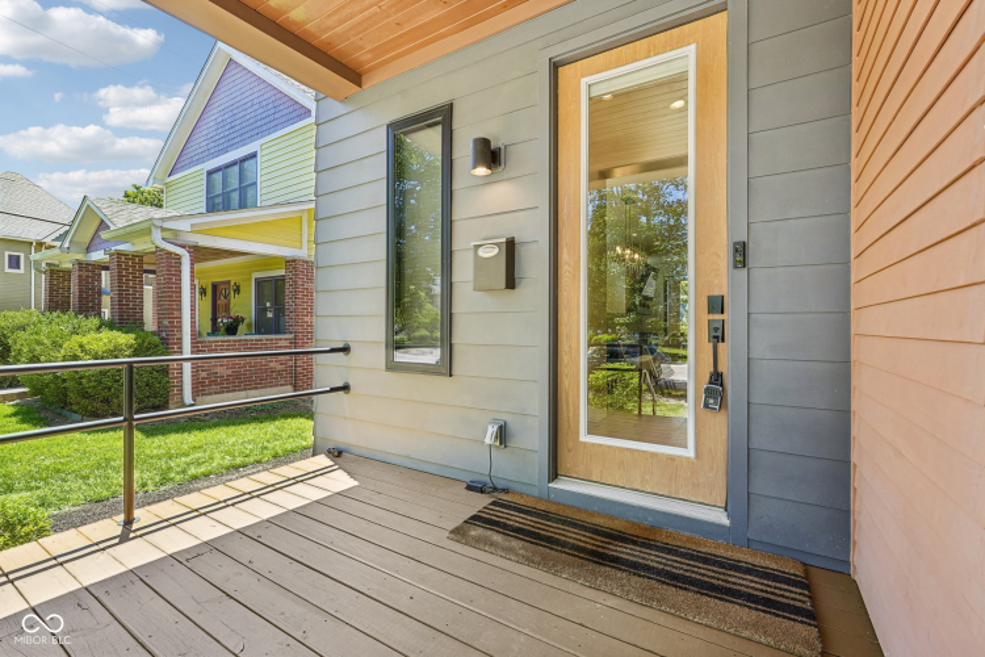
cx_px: 492
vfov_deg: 73.7
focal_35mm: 16
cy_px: 328
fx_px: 438
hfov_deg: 96.7
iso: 250
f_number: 8
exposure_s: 1/30
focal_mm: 16
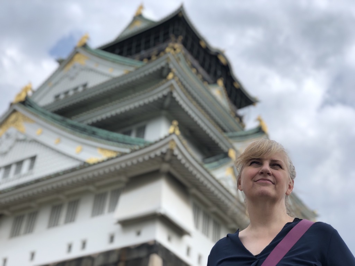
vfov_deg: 25.7
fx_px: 585
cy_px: 133
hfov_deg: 33.8
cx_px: 178
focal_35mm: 57
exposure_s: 1/403
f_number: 2.8
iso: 20
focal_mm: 6.6
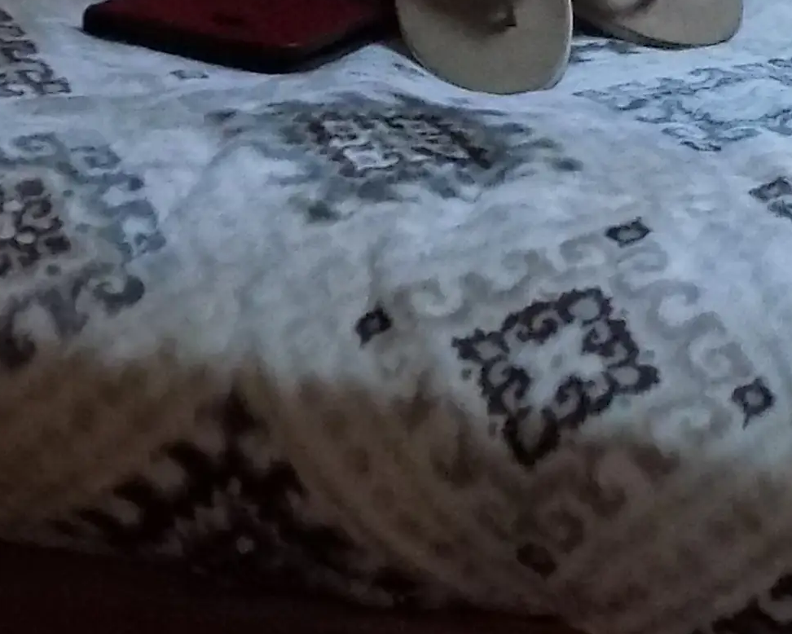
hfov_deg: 15.9
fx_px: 2790
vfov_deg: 12.8
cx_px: 757
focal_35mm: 119
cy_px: 33
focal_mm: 4
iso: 400
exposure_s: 1/25
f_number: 3.1
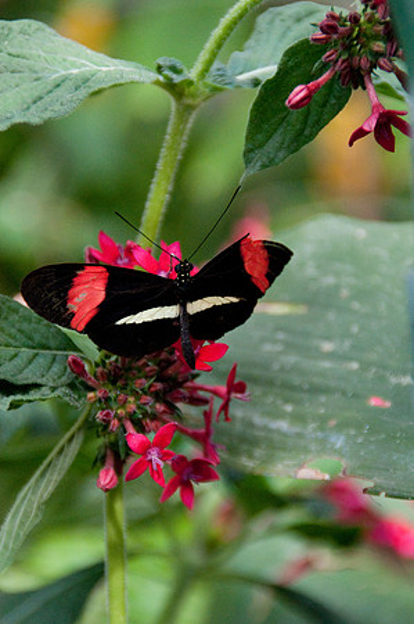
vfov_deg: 9.2
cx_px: 207
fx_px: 3890
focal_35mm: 225
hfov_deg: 6.1
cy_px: 312
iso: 1600
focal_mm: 150
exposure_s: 1/400
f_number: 6.3
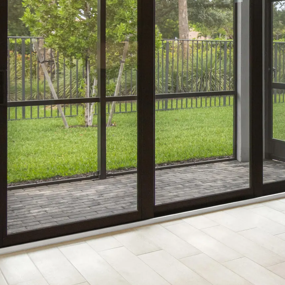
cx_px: 413
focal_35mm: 57
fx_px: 535
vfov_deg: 29.0
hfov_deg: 24.2
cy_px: 48
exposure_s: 1/5
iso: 100
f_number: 8
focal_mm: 13
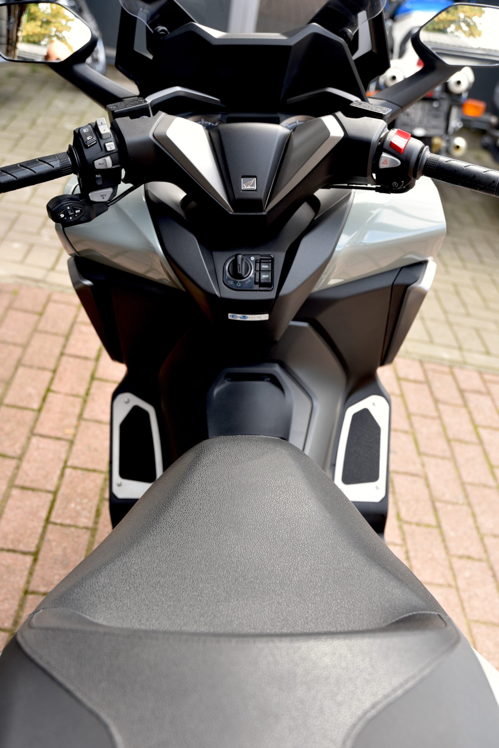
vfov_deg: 43.6
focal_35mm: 45
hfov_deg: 29.9
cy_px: 374
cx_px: 250
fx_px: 935
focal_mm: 45
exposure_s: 1/80
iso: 200
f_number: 4.5
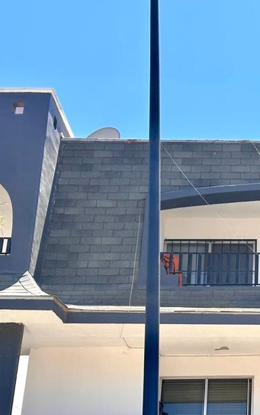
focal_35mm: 82
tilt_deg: +24.3
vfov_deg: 25.2
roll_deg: +0.0
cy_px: 235
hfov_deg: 15.4
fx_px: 929
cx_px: 298
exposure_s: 1/2114
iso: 64
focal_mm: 6.86
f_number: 1.78
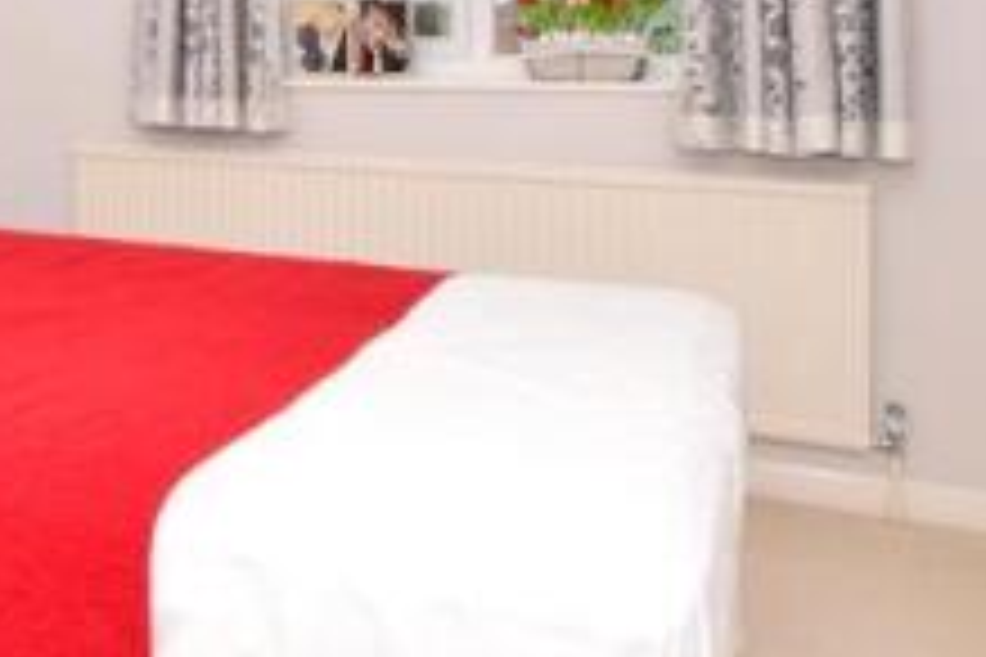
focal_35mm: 45
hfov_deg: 36.9
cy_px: 25
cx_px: -95
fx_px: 1232
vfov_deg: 28.3
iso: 400
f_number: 5.6
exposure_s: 1/200
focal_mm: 10
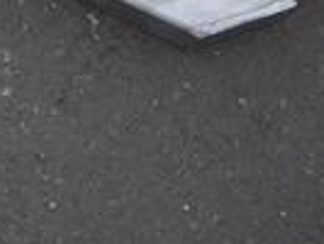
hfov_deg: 12.7
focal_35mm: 144
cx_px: -229
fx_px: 1349
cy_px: -237
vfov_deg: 9.6
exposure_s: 1/125
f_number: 3.5
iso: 100
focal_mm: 15
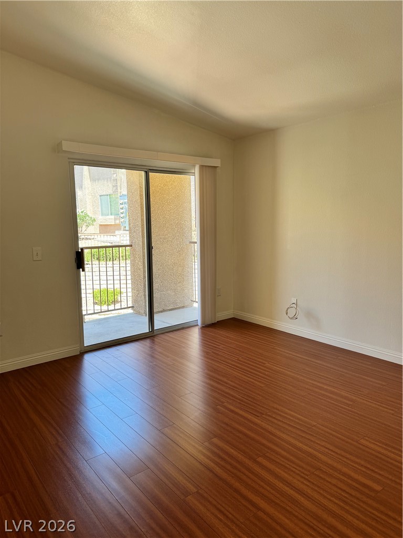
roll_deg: +2.4
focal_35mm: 24
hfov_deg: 56.8
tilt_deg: -4.0
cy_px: 269
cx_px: 202
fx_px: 373
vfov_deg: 71.6
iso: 64
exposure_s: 1/121
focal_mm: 6.76
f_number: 1.78
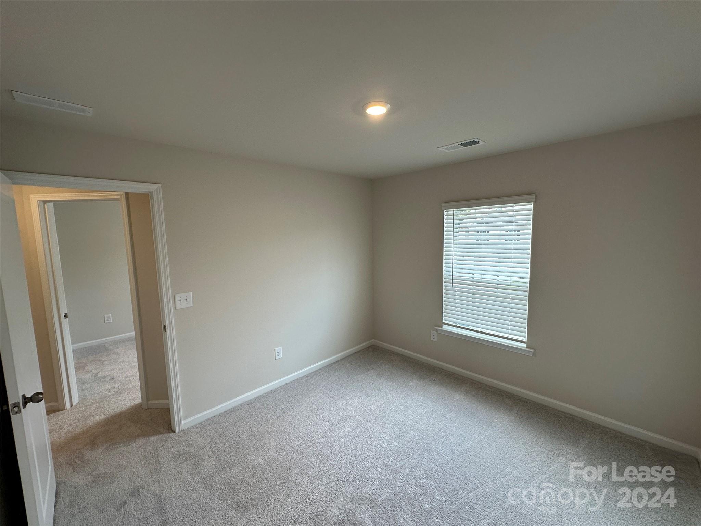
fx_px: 284
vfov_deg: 85.7
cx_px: 350
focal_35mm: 14
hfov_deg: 102.1
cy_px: 263
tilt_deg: -4.8
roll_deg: +0.7
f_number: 2.2
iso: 100
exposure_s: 1/120
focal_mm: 2.22
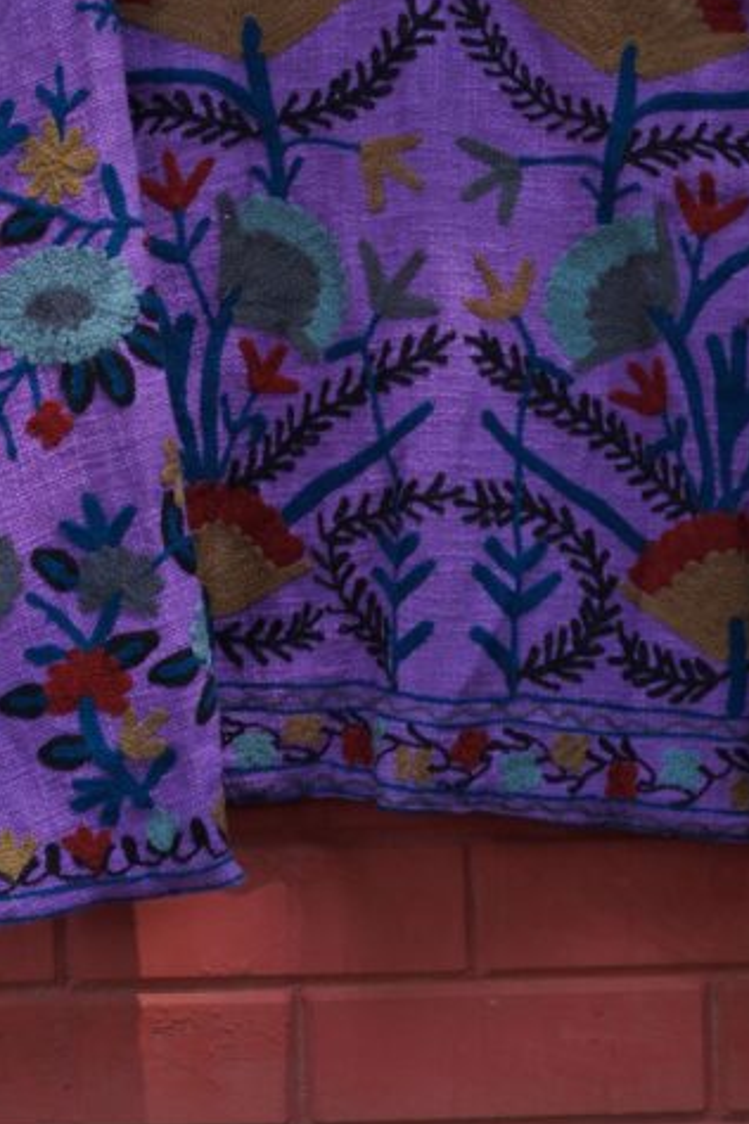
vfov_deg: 21.2
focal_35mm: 95
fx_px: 2965
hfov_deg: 14.4
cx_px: 443
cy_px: 247
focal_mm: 50
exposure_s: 1/160
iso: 500
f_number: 7.1
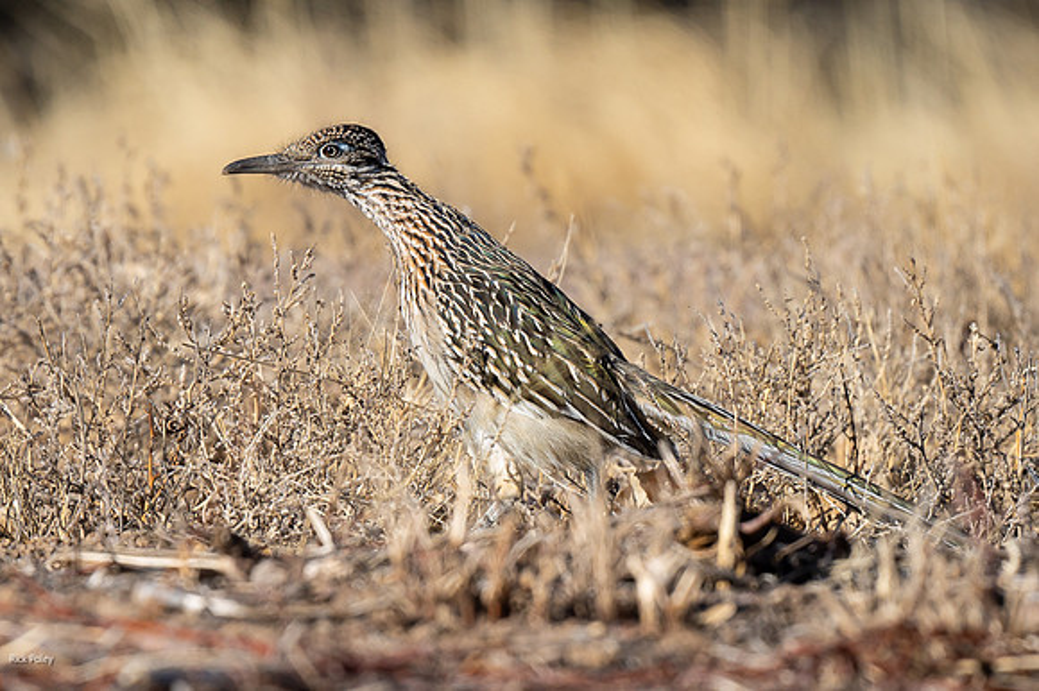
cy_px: 417
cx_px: 428
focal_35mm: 1085
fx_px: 31300
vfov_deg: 1.3
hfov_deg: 1.9
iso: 400
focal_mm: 600
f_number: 8
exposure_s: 1/1600
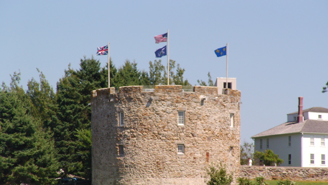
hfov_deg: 10.5
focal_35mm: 206
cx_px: 164
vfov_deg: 5.9
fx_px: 1792
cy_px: 102
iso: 50
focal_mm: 28.7
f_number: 5
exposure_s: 1/623
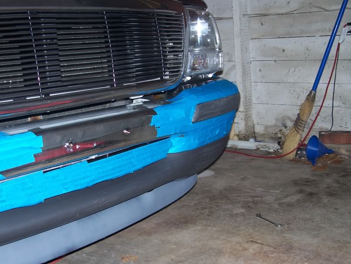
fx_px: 477
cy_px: 154
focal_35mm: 47
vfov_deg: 30.8
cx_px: 174
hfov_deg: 40.4
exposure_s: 1/60
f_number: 2.8
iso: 125
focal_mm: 7.8
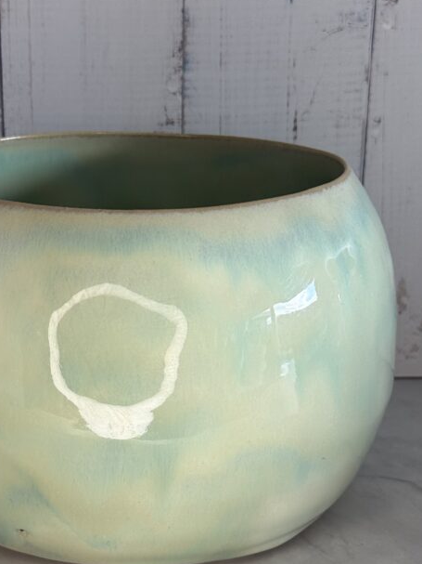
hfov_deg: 18.1
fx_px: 1317
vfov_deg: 24.0
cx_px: 108
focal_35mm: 81
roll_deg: -0.1
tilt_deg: -20.3
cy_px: 365
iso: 64
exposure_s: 1/191
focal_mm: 6.76
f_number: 1.78
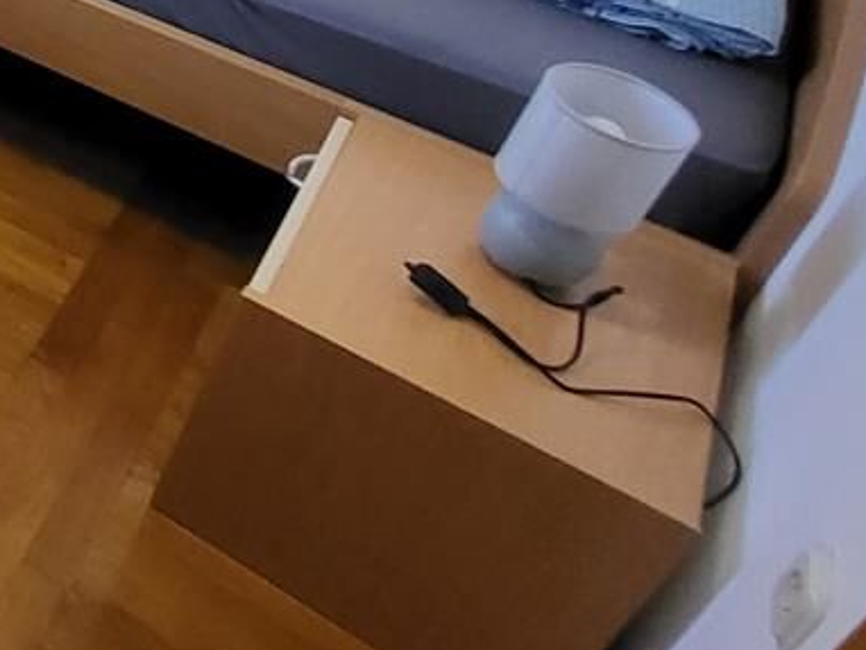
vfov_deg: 25.6
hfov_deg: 24.6
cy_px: -195
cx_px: -569
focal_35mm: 49
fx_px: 1227
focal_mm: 1.74
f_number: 2.2
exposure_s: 1/33
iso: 500
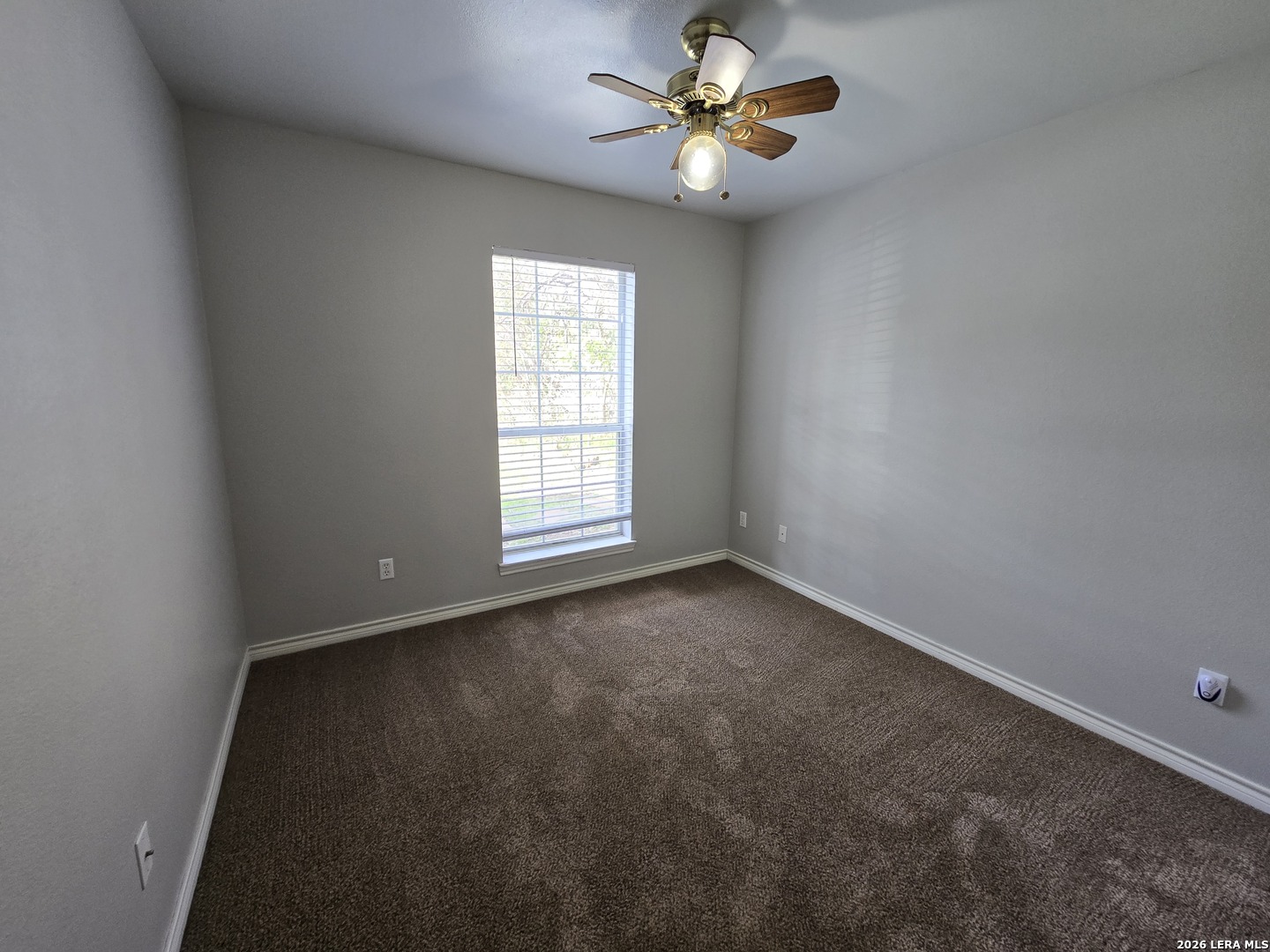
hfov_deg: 106.2
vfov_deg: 89.9
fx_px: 477
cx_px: 635
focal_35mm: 13
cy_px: 476
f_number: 2.2
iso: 125
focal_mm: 2.2
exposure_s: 1/60
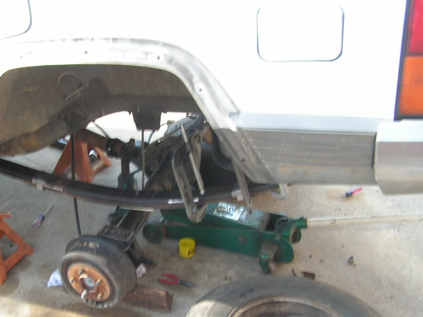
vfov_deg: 30.2
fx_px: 586
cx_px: 167
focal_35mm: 48
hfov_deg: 39.5
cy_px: 192
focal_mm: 6.3
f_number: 4
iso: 50
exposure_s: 1/30
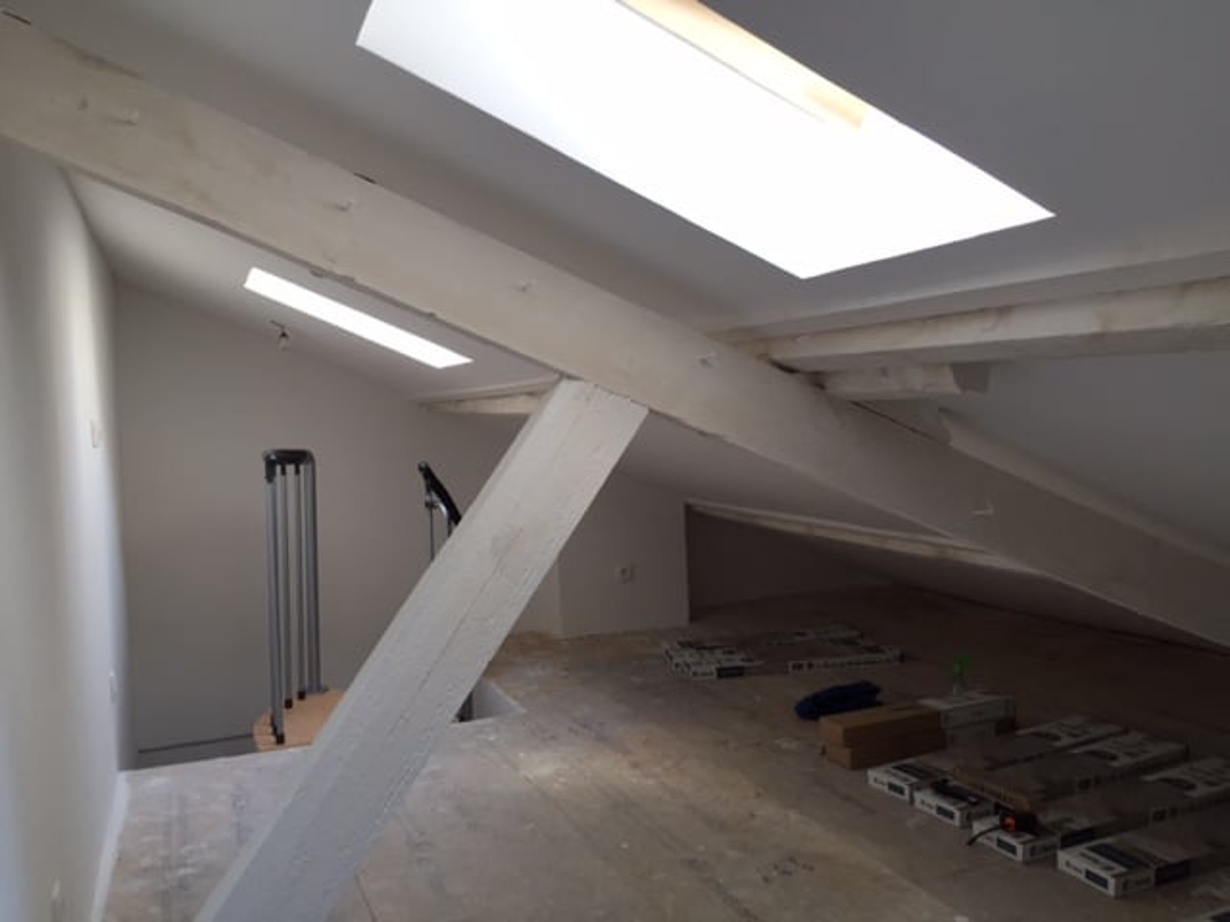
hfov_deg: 61.7
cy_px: 461
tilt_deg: -1.6
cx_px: 615
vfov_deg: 48.2
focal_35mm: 29
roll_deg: +0.7
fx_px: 1030
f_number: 2.2
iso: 50
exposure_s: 1/100
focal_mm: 4.15
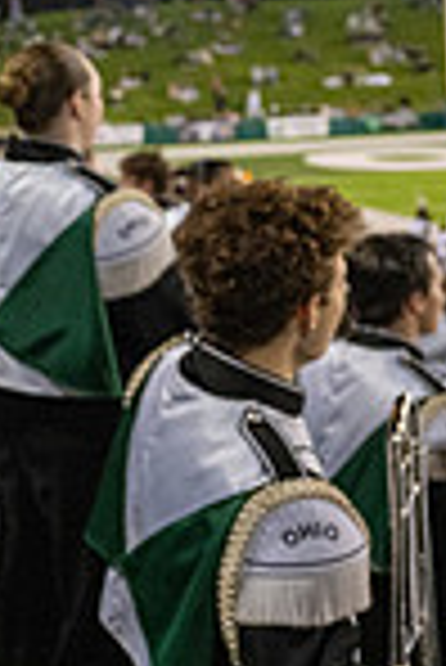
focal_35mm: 94
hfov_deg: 12.4
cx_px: -527
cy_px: -29
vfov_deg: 20.8
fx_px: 1743
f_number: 3.2
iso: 2000
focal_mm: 24
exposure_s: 1/500
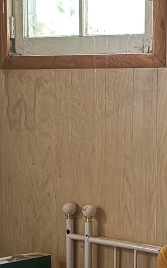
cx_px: 165
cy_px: 214
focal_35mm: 103
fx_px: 751
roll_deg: -0.9
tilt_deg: -7.1
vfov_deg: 20.0
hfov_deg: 12.5
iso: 1000
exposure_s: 1/20
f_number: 1.6
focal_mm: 5.96
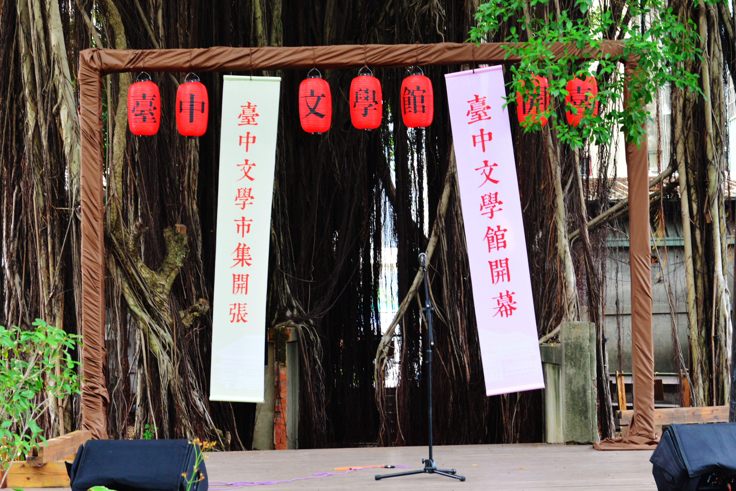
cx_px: 368
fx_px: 1431
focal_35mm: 70
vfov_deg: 19.5
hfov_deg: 28.8
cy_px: 246
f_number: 8
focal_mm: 70
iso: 1600
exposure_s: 1/80
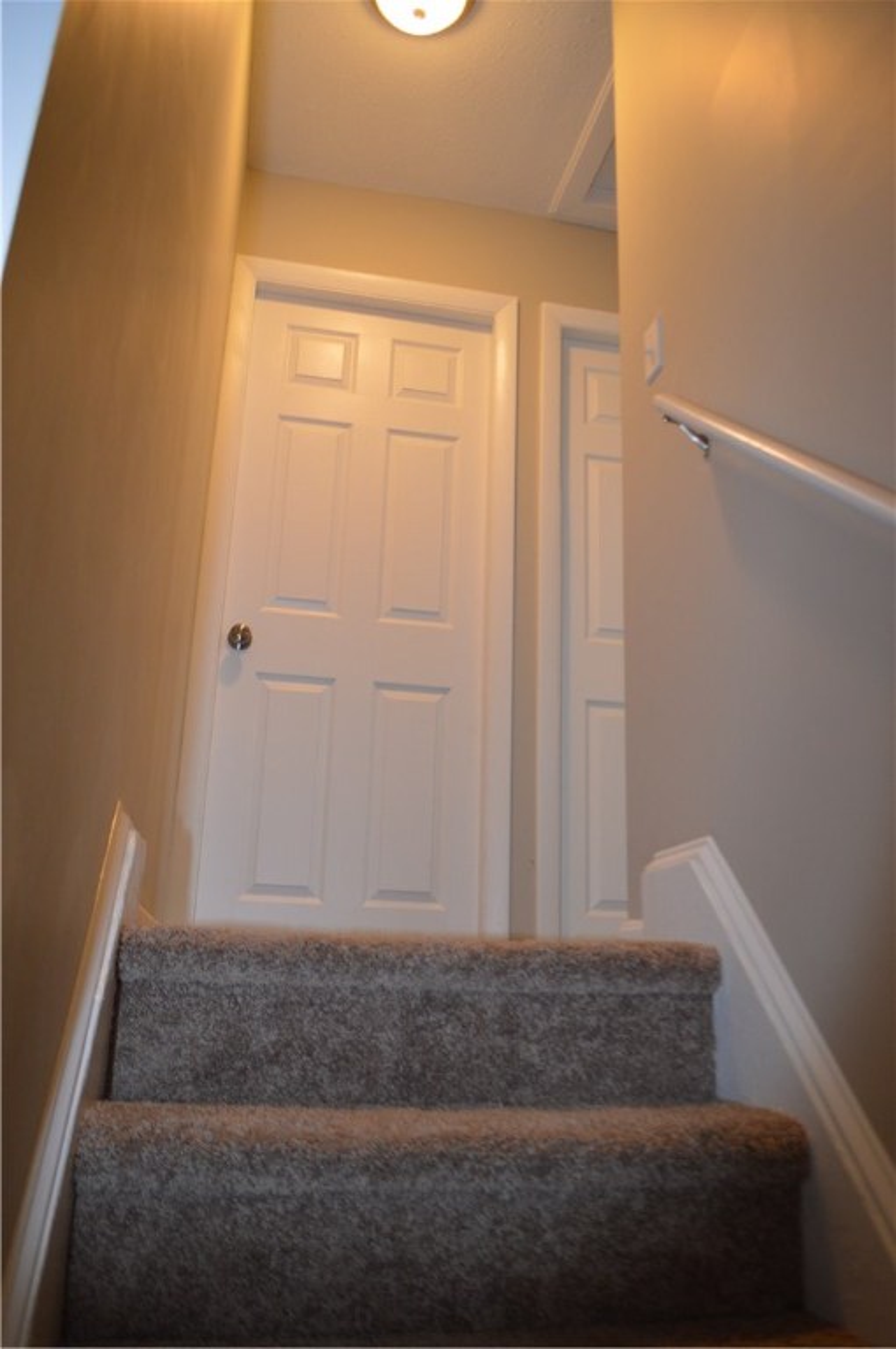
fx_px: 1011
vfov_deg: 67.4
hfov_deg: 47.8
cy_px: 674
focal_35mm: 27
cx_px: 448
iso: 640
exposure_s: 1/60
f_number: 3.5
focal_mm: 18
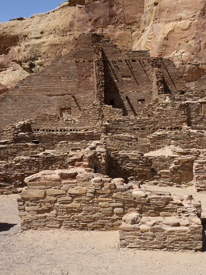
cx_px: 151
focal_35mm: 45
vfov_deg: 42.1
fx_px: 357
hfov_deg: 31.7
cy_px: 138
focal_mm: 31
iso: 100
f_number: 14
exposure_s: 1/100
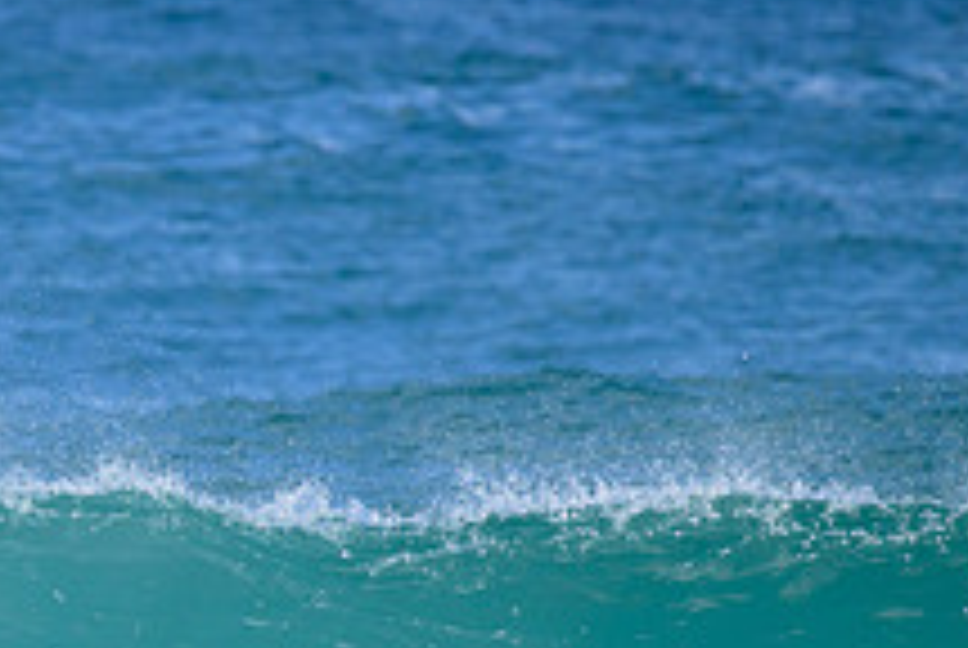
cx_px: -293
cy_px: 763
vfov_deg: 0.8
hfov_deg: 1.2
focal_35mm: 1696
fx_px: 45665
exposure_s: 1/2000
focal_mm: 630
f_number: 11
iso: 800
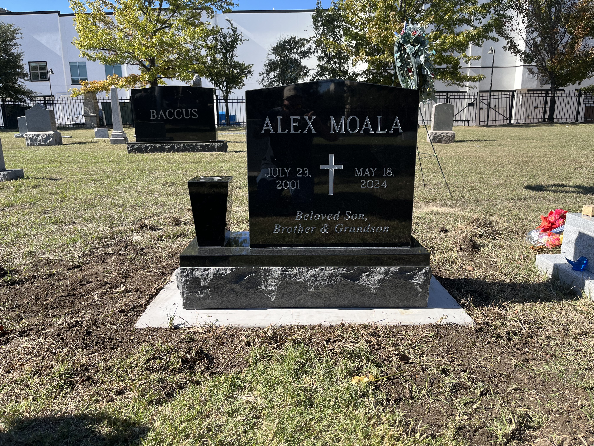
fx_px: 446
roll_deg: +1.3
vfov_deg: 53.1
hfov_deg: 67.3
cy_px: 223
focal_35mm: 26
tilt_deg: -13.8
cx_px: 297
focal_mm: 5.1
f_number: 1.6
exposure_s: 1/1748
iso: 50
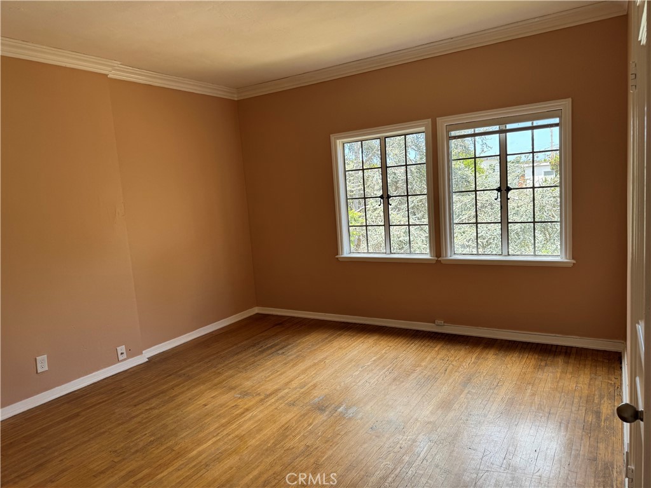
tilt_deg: -7.0
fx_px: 451
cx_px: 326
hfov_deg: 71.6
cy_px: 244
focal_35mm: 24
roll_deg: +4.6
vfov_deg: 56.8
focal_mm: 6.76
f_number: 1.78
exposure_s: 1/244
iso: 64
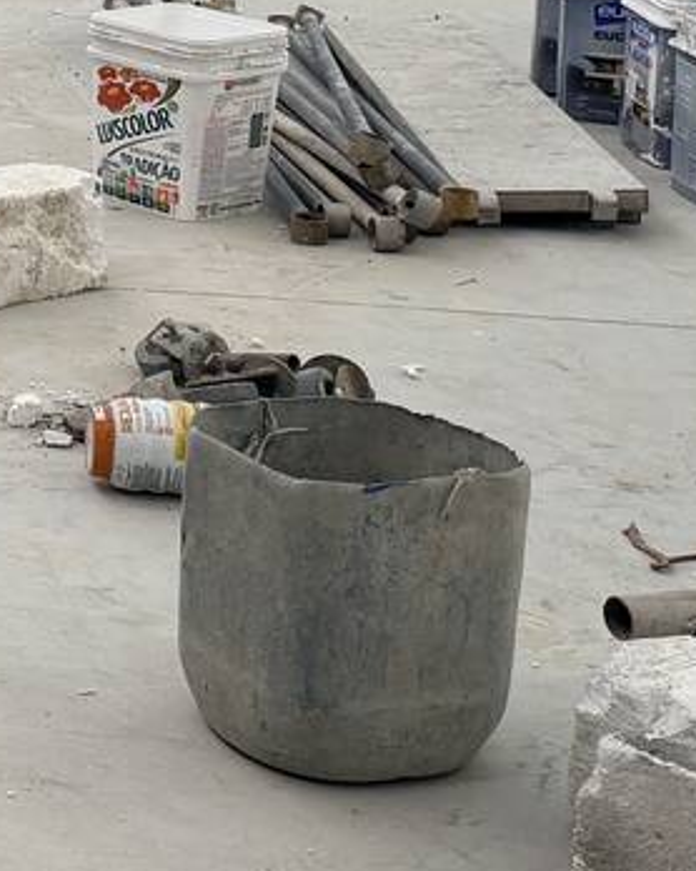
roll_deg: +1.7
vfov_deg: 19.2
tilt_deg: -12.5
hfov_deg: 12.2
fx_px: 2500
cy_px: -3
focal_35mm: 97
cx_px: -1034
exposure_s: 1/148
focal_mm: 6.76
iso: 125
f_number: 1.78
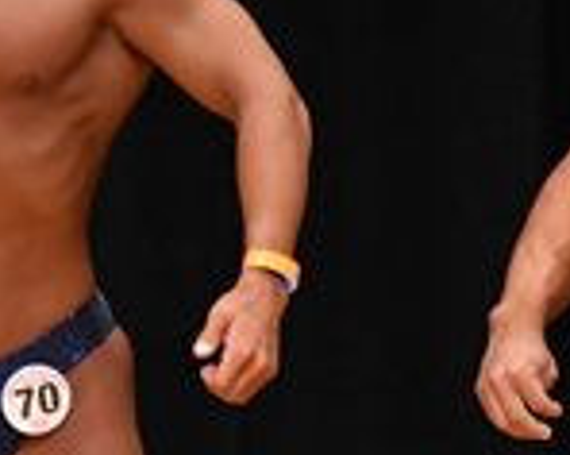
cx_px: 125
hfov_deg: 1.5
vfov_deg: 1.2
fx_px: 22340
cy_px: 401
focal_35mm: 1326
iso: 4000
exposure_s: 1/400
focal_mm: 180
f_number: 5.6
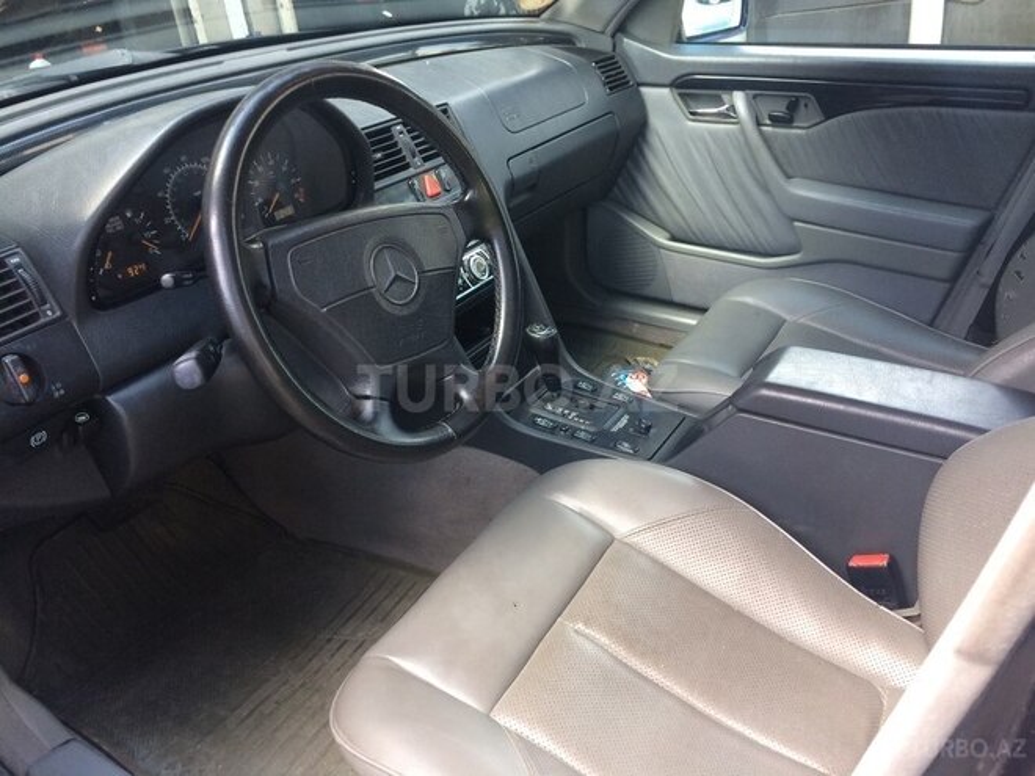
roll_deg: +9.2
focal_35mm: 29
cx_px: 518
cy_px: 388
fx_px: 867
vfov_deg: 48.2
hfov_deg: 61.7
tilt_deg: -24.4
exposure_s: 1/33
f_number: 2.2
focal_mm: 4.15
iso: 40
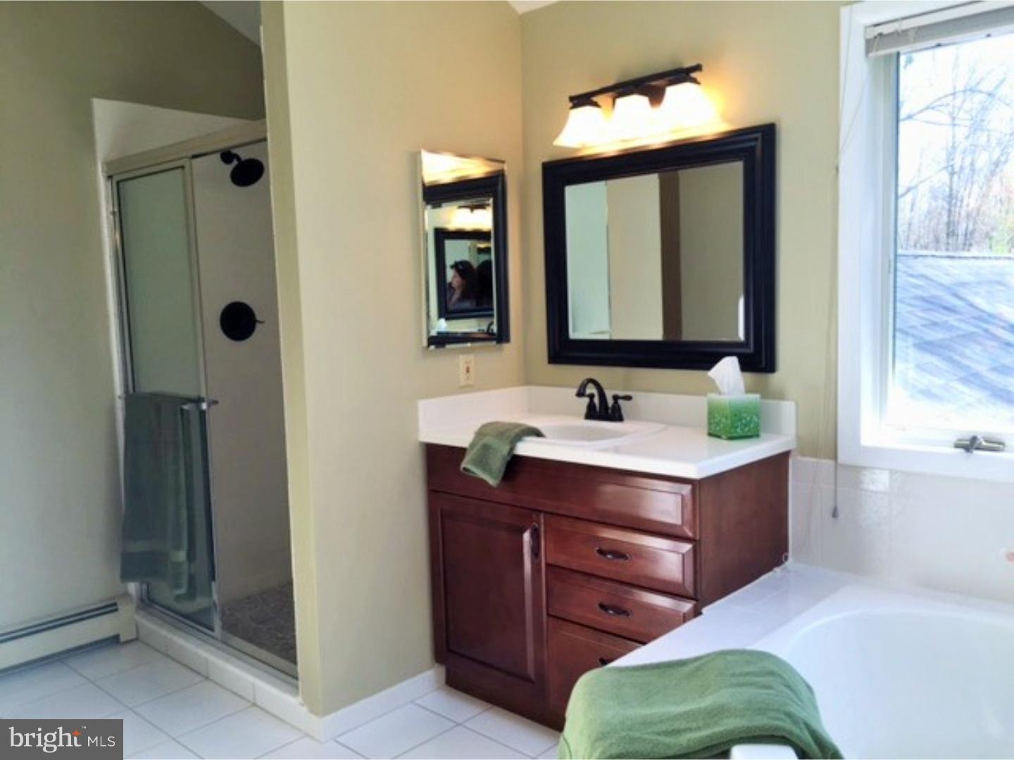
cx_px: 507
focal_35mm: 29
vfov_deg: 48.2
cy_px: 380
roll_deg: +2.9
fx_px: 849
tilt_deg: -6.3
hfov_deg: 61.7
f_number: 2.2
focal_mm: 4.15
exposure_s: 1/120
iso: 50
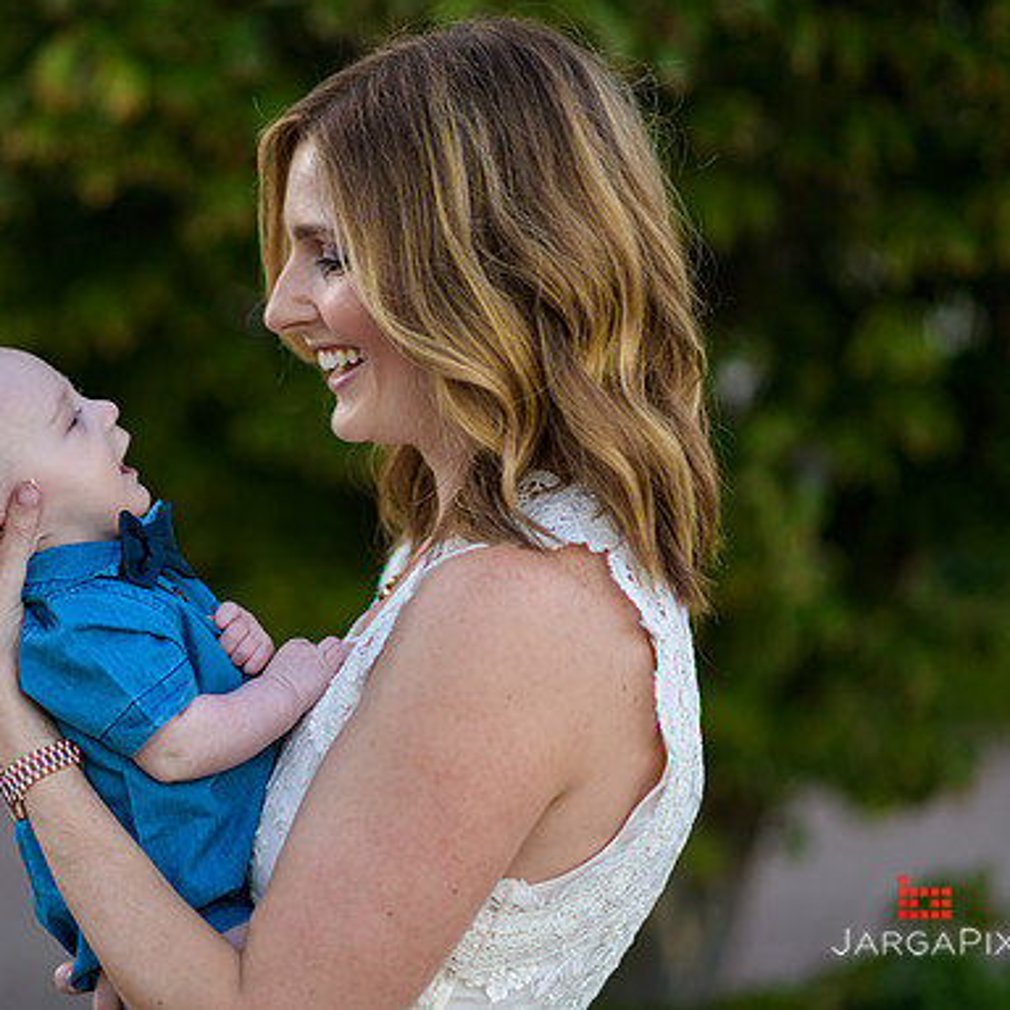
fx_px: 3598
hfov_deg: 15.9
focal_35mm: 109
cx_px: 321
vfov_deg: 16.0
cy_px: 504
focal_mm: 85
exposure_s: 1/500
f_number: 2
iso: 200
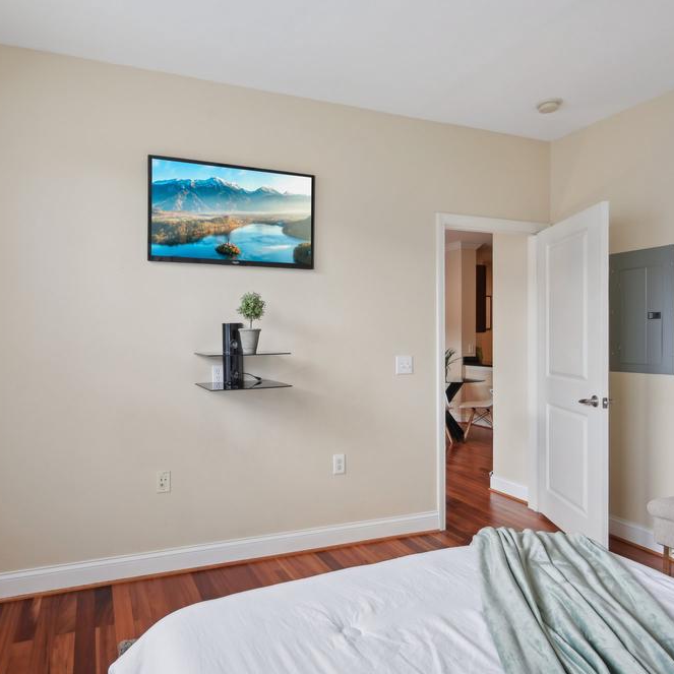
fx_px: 463
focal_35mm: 21
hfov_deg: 71.2
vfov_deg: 72.1
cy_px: 347
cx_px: 262
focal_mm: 16
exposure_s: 1/60
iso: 400
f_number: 8
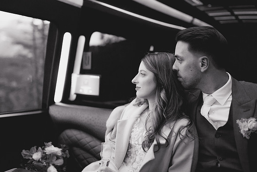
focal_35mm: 38
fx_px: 274
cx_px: 128
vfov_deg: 34.8
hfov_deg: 50.3
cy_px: 86
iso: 4000
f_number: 1.4
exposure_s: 1/500
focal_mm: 35
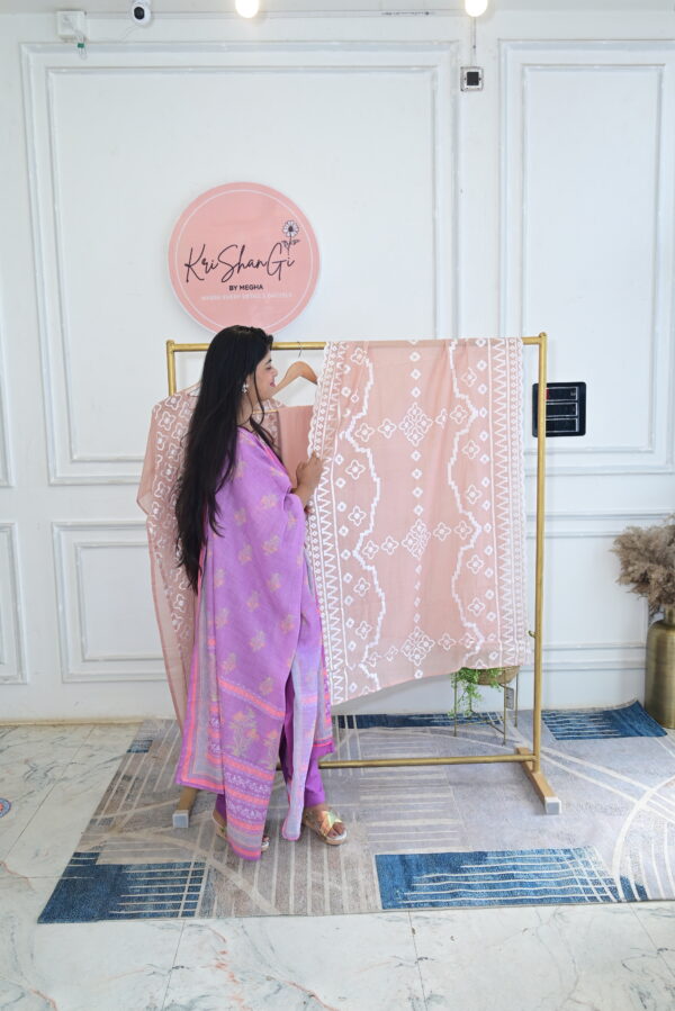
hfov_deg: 43.6
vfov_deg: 61.9
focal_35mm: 30
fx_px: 843
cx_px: 338
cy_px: 506
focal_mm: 30
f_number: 6.3
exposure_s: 1/160
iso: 500
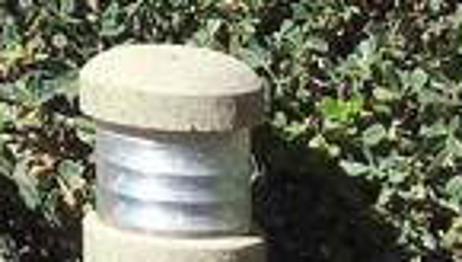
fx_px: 2919
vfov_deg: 4.9
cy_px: -540
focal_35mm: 238
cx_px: -975
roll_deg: +0.2
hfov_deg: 7.7
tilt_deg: +2.1
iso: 25
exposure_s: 1/1481
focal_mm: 3.3
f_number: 2.4
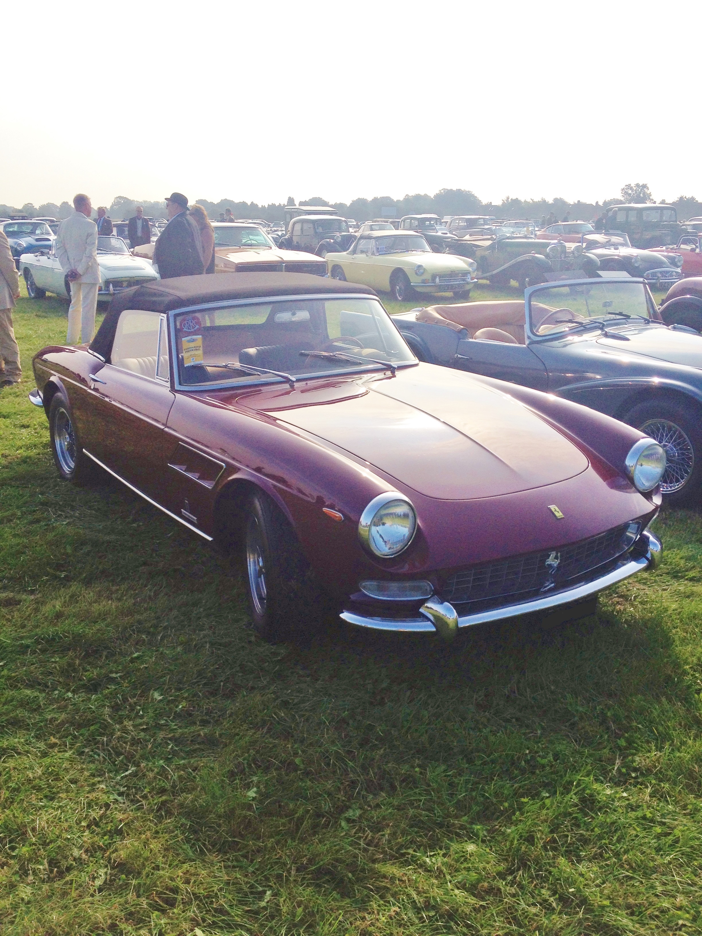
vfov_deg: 52.6
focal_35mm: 35
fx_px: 946
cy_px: 468
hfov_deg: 40.7
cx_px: 351
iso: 50
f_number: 2.4
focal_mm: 4.28
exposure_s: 1/2632
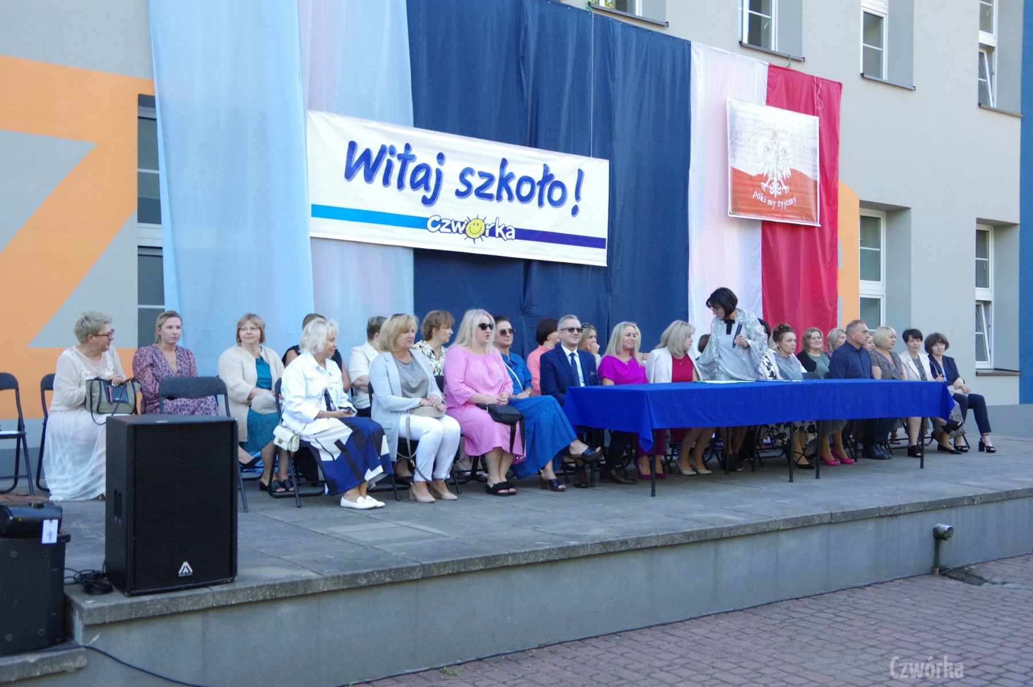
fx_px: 1032
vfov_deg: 36.8
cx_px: 516
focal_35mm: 36
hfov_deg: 53.2
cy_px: 344
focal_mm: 24
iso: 1600
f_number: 8
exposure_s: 1/250
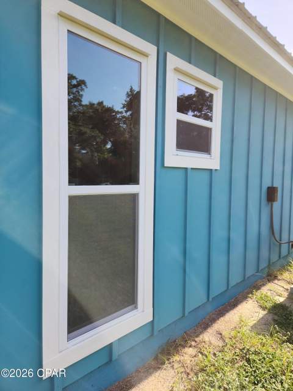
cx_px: 146
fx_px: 260
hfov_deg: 58.9
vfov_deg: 73.9
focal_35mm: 23
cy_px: 196
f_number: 1.8
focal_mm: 5.4
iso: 20
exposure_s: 1/479
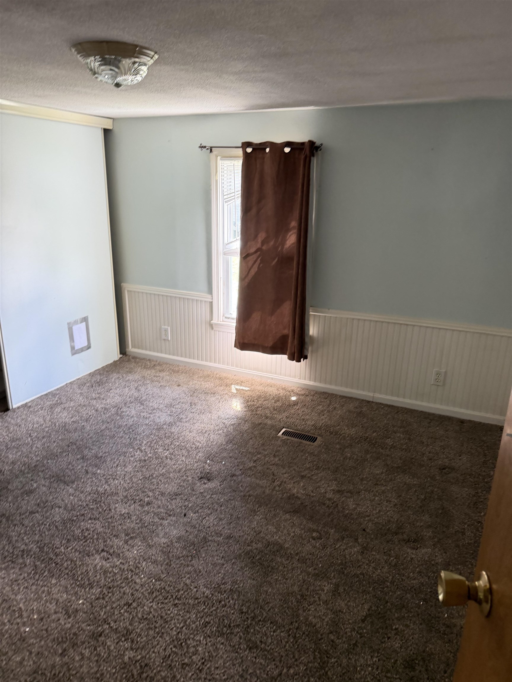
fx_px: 473
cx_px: 256
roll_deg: +0.4
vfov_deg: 71.6
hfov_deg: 56.8
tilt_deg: -16.2
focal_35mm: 24
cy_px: 341
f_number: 1.78
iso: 200
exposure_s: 1/62
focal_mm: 6.76
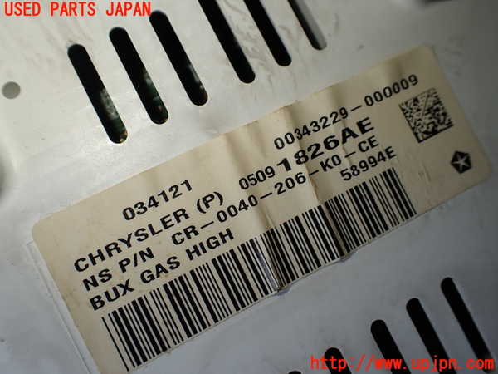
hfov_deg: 60.0
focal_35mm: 30
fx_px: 432
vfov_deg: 46.8
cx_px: 249
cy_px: 187
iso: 100
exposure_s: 1/160
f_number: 3.2
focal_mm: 5.4
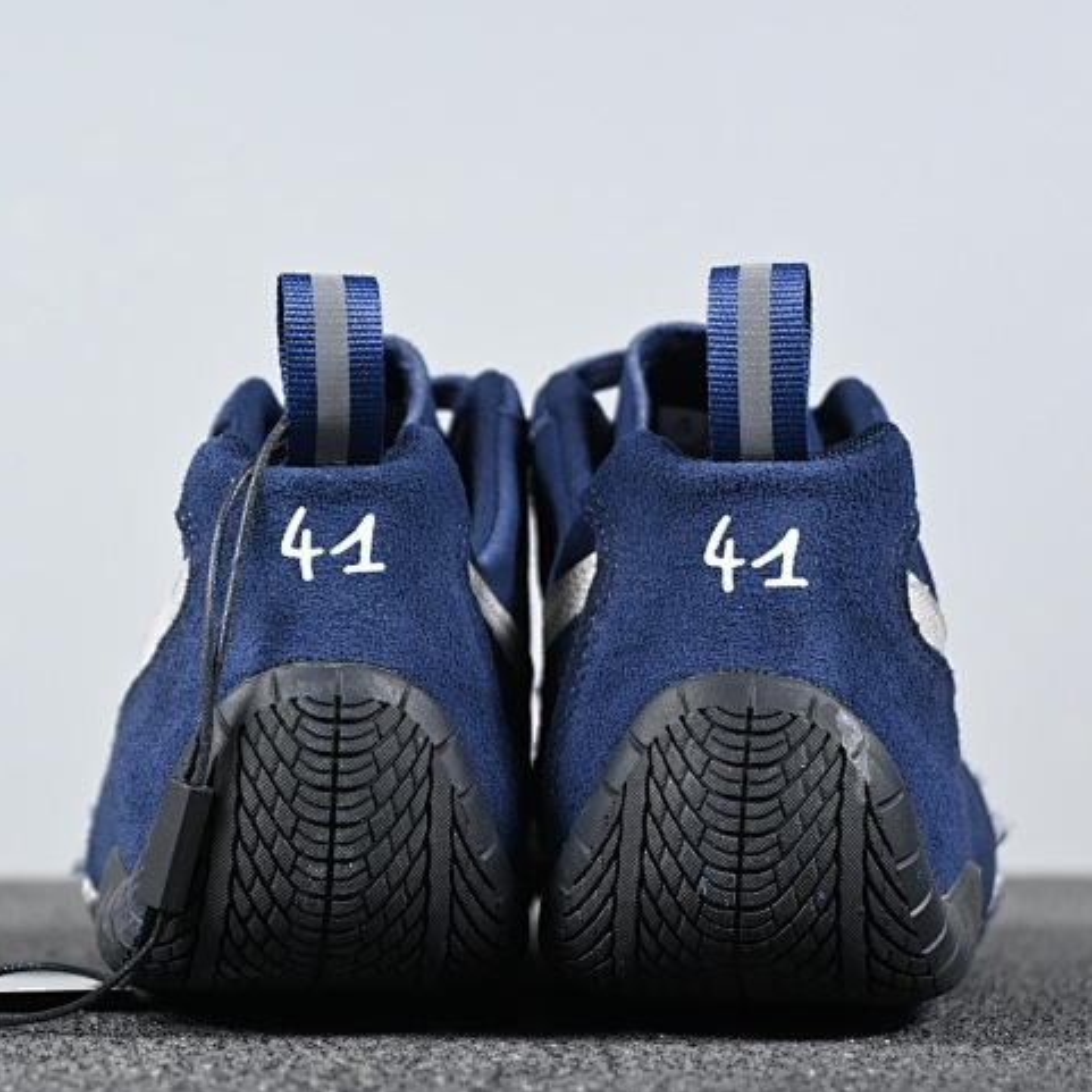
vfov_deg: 19.5
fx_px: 3176
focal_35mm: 89
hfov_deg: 19.5
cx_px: 536
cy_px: 566
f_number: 5.6
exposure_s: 1/125
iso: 900
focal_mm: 42
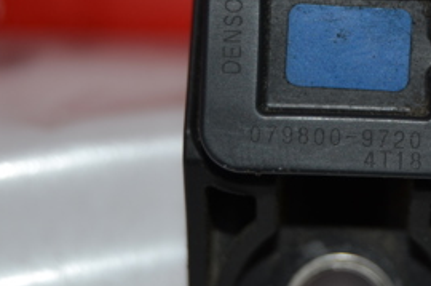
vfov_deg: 7.7
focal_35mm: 178
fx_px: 2127
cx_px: 385
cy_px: 35
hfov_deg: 11.5
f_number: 5.6
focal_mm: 50
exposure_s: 1/60
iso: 200
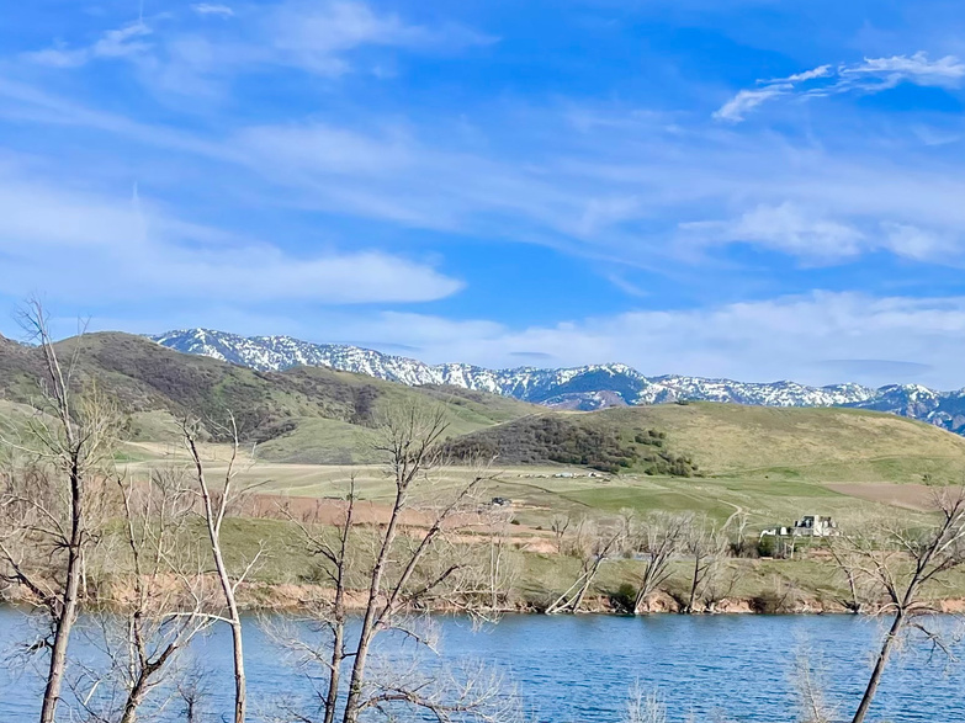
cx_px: 680
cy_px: 894
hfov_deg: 28.3
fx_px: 1895
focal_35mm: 68
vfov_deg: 20.1
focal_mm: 4.2
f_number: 1.6
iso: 32
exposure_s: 1/3040
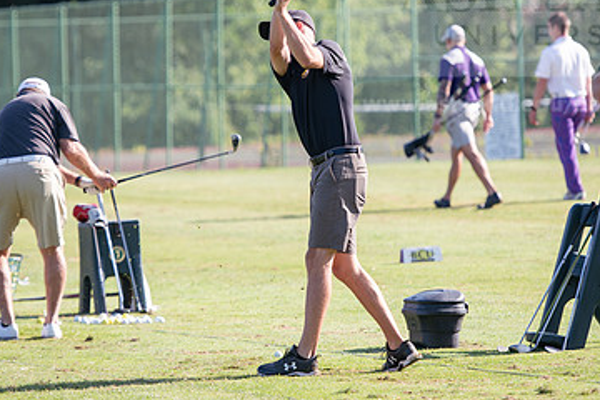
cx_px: 287
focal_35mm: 266
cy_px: 139
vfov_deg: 5.2
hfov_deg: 7.7
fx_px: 4433
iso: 100
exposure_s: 1/500
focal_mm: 165
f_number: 3.2
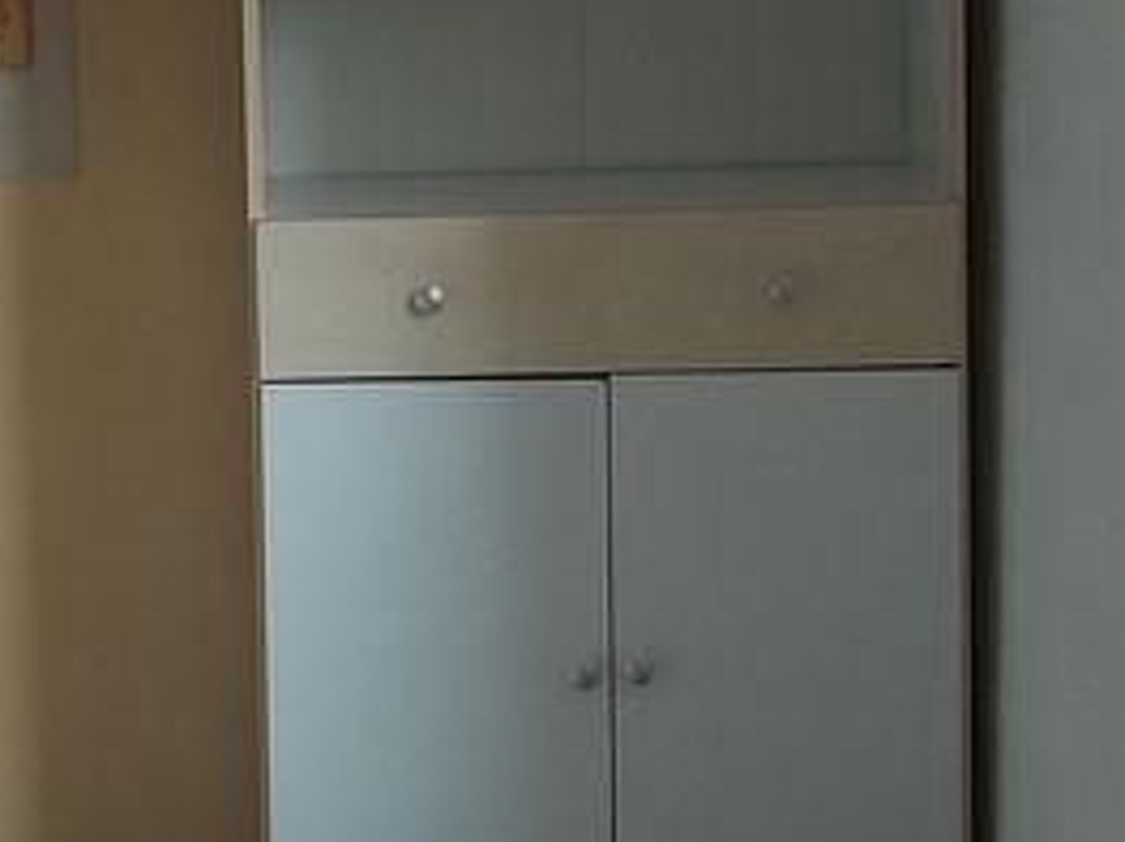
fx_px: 4450
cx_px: -389
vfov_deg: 10.8
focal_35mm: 137
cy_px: 128
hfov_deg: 13.8
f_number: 3.1
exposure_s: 1/80
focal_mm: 6.5
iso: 64
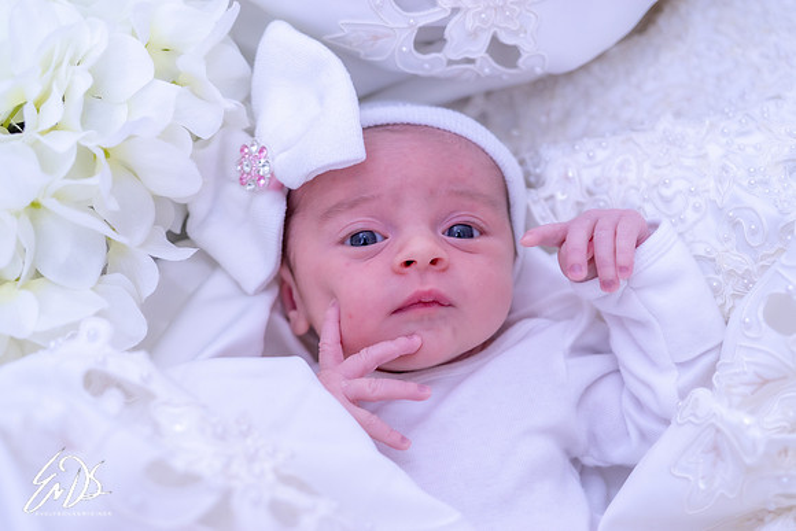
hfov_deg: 39.6
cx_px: 398
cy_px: 266
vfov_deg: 27.0
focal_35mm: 50
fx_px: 1106
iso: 1000
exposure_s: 1/90
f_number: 3.5
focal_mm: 50
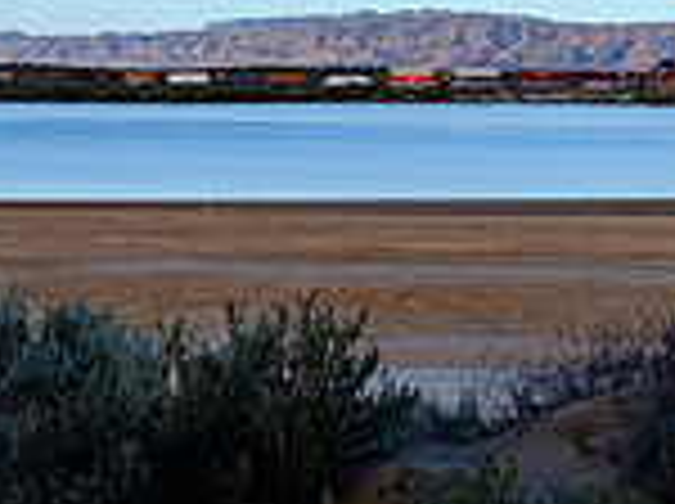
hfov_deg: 18.2
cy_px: 7
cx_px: 387
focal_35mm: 108
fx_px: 2103
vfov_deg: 13.5
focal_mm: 19.1
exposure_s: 1/420
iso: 200
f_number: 7.1
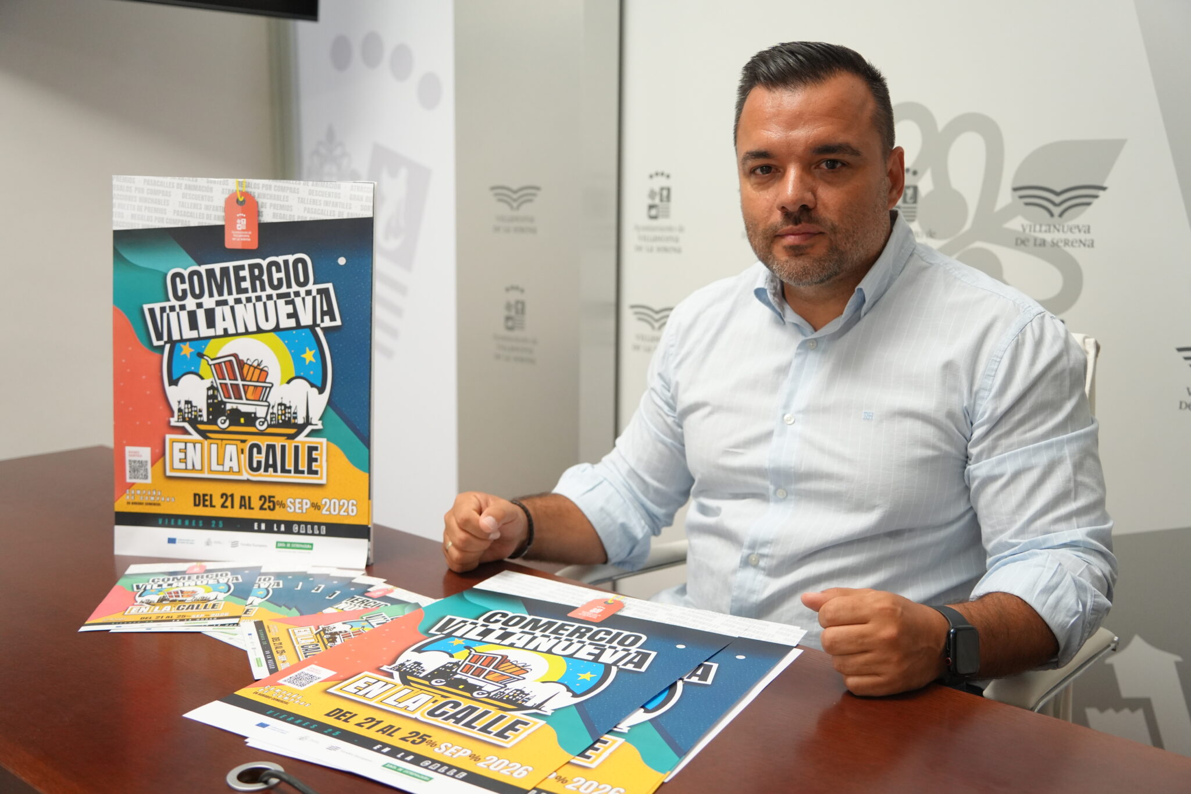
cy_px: 397
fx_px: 1025
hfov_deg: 60.3
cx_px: 596
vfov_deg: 42.3
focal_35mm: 31
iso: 2500
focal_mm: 31
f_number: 4
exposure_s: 1/160
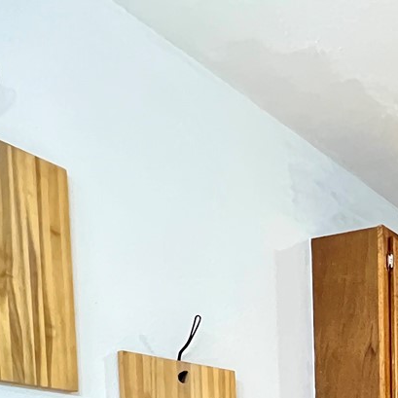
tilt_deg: -4.9
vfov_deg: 28.6
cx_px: 571
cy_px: 553
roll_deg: -0.6
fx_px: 585
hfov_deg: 27.8
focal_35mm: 45
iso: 800
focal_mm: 1.57
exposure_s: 1/40
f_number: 1.8
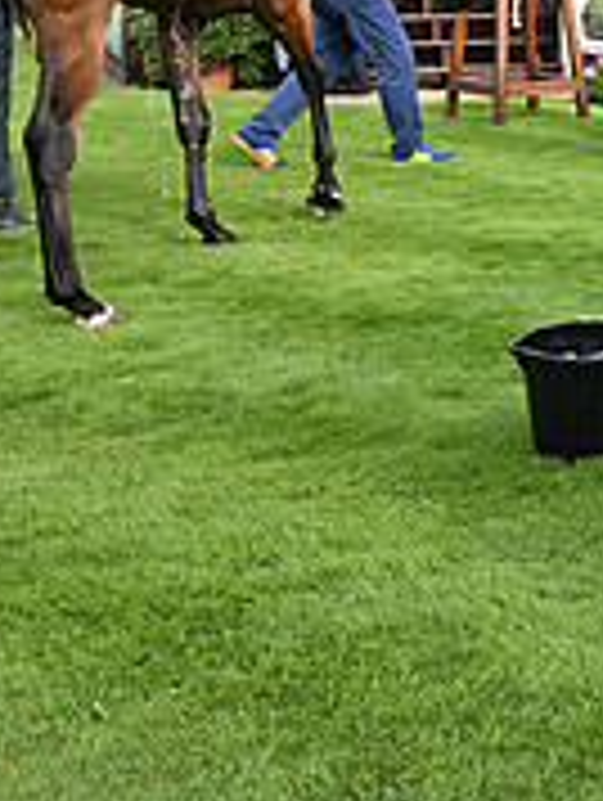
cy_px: 61
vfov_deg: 25.1
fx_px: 1738
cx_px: 1233
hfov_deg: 15.4
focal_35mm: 75
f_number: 6.3
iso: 500
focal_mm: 24
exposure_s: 1/400
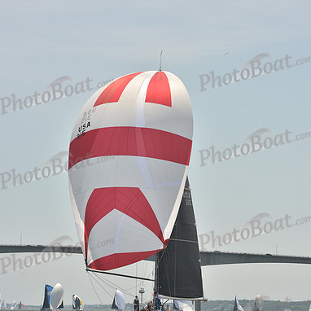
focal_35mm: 111
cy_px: 199
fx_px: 1128
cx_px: 157
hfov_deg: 15.7
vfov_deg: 15.7
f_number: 6.3
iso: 250
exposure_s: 1/640
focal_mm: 86
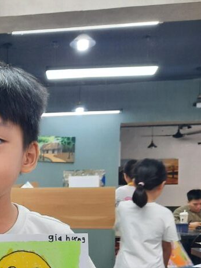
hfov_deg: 25.5
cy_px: 223
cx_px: -7
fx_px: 418
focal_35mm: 54
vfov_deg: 34.2
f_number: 2
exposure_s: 1/50
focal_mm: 4.6
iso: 125
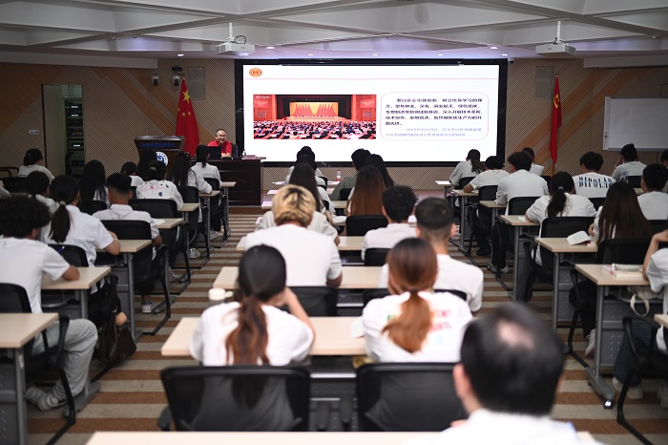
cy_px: 222
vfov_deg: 33.4
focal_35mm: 40
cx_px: 334
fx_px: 742
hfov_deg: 48.5
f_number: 2
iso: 200
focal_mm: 40
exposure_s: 1/125
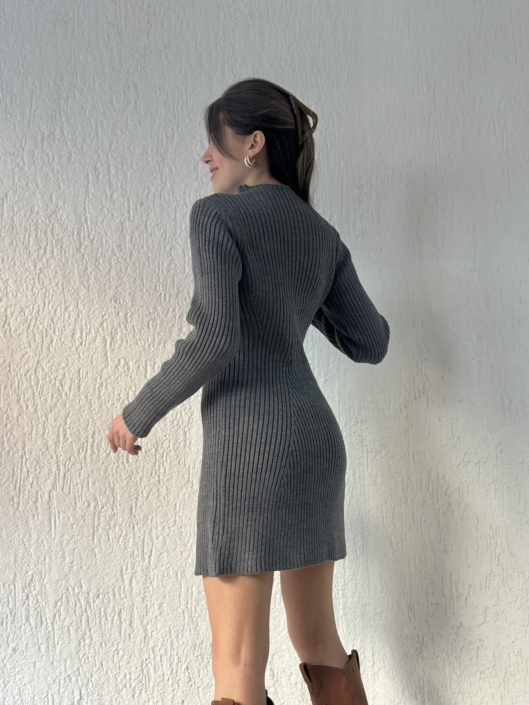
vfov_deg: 39.7
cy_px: 352
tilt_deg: +6.1
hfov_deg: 30.3
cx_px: 264
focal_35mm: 48
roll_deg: +0.8
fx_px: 978
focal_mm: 6.86
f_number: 1.78
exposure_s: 1/60
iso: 200
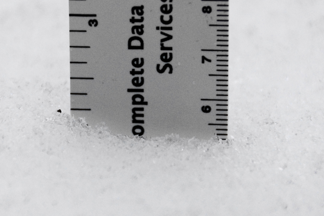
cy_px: 103
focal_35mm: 412
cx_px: 149
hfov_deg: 5.0
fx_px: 3706
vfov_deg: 3.3
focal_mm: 250
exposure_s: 1/400
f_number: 6.3
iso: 640
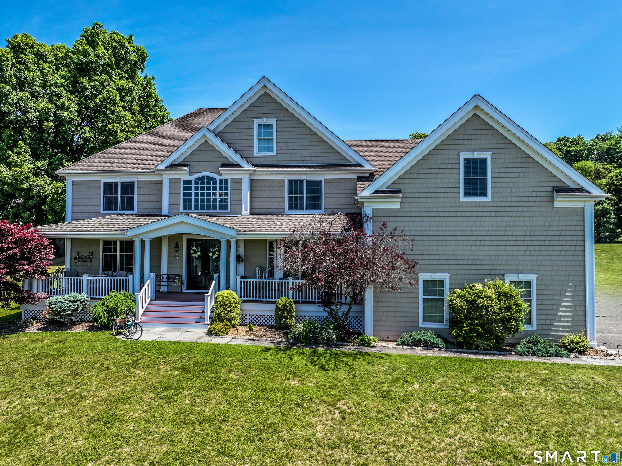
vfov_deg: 54.9
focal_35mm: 25
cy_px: 225
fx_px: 449
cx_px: 306
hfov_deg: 69.4
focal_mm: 12.29
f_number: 2.8
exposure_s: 1/1250
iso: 100
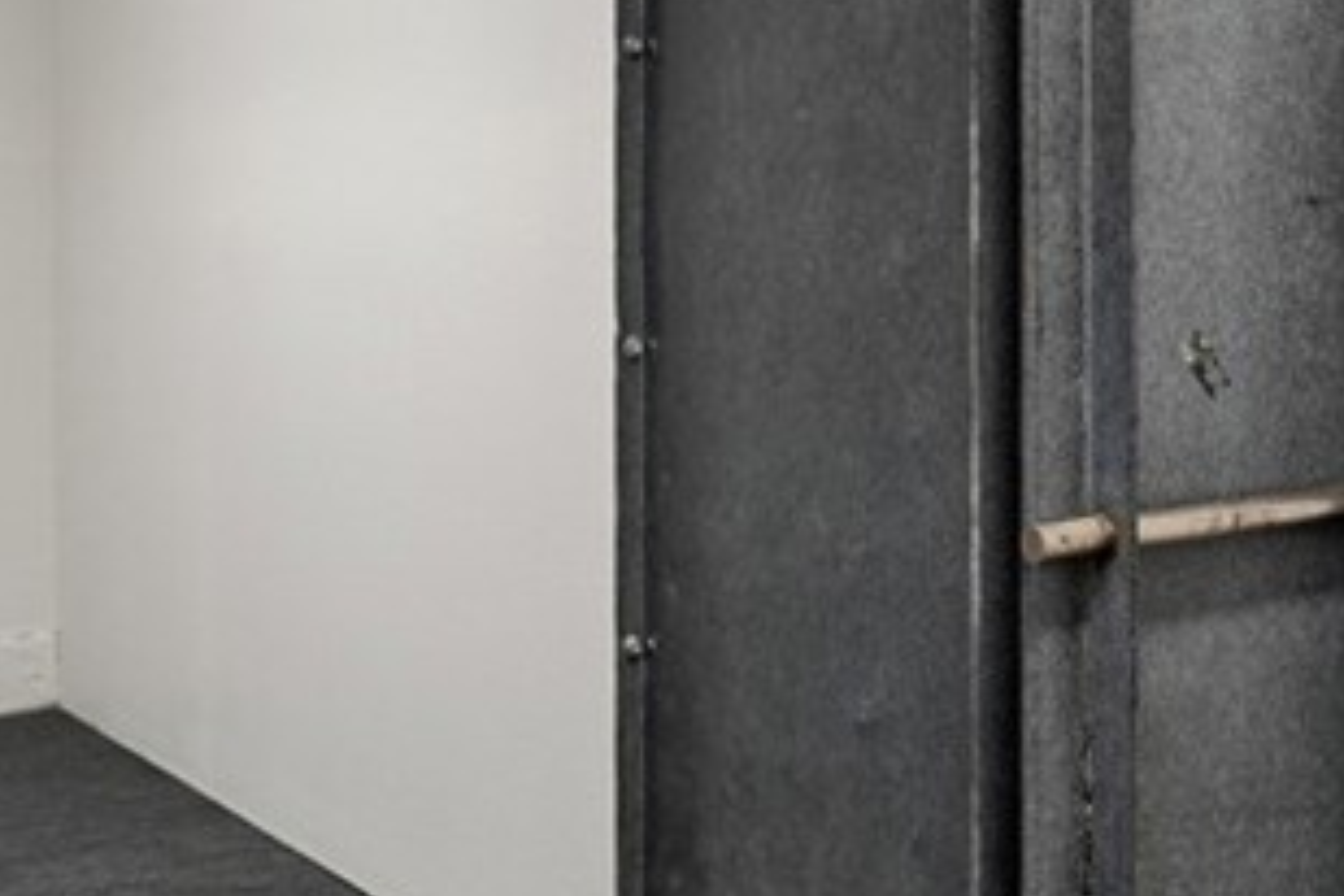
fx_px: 1979
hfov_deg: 37.0
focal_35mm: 53
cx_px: 935
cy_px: 272
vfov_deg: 25.3
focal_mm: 16
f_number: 8
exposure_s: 1/13
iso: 400
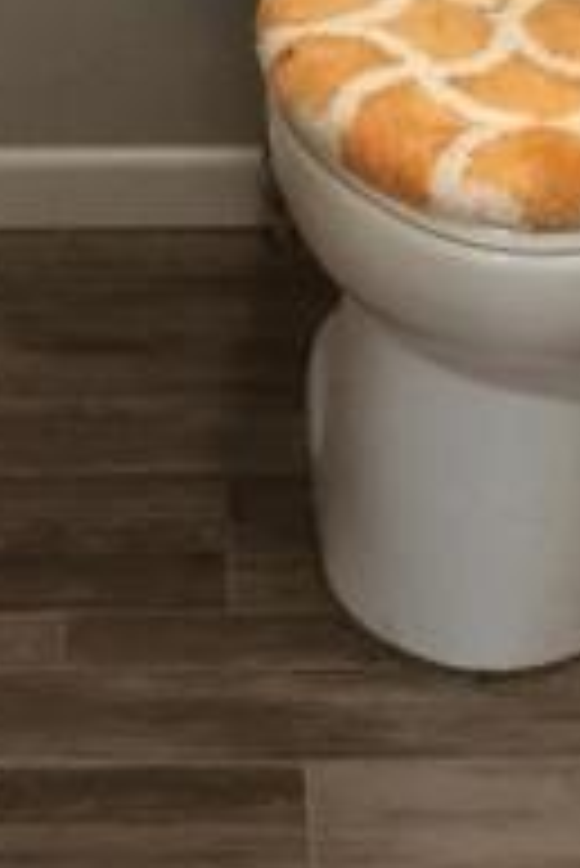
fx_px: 2798
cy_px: -454
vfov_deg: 16.1
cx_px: 333
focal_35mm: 116
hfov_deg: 11.8
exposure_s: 1/30
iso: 734
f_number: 1.8
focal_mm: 4.27
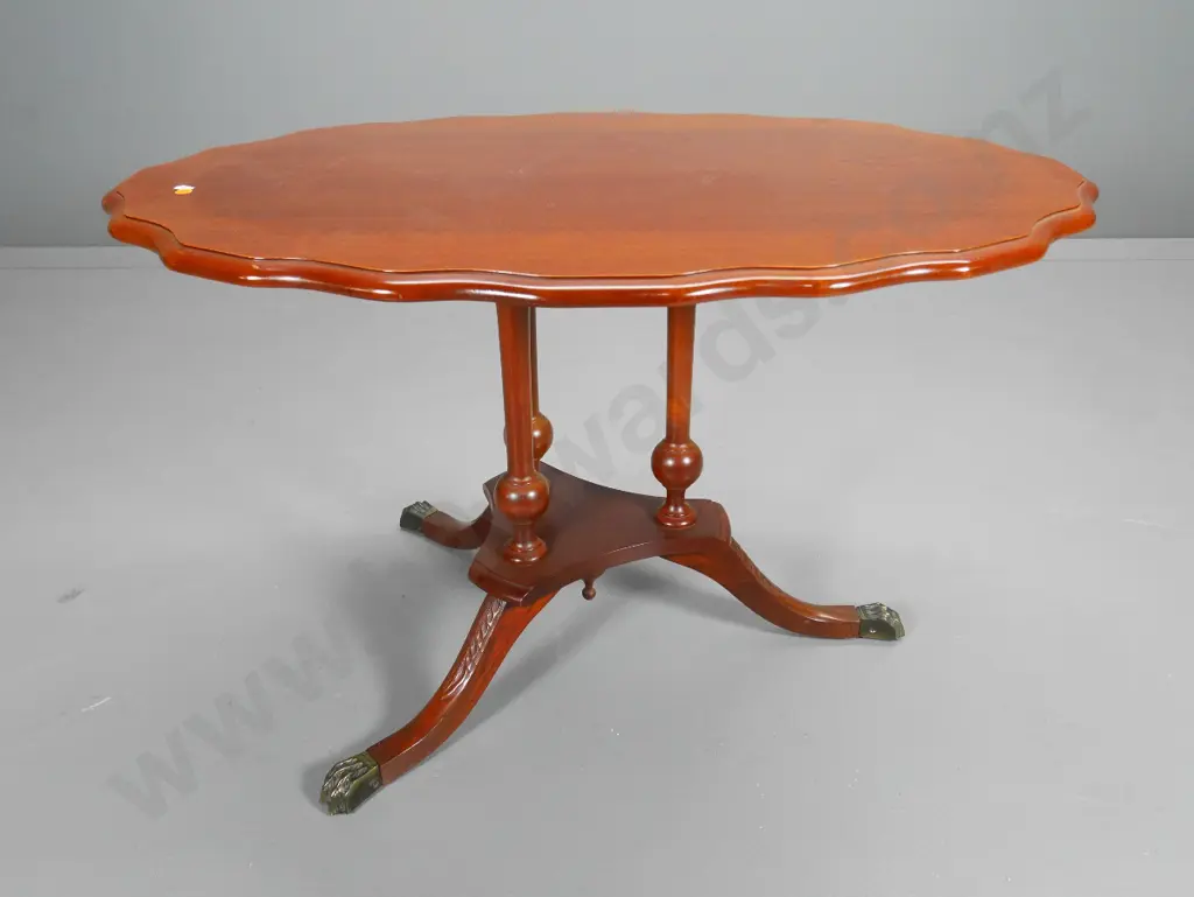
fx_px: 1035
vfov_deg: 46.8
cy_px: 448
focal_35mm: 30
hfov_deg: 59.9
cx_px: 597
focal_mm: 15
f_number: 5
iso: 2000
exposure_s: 1/60
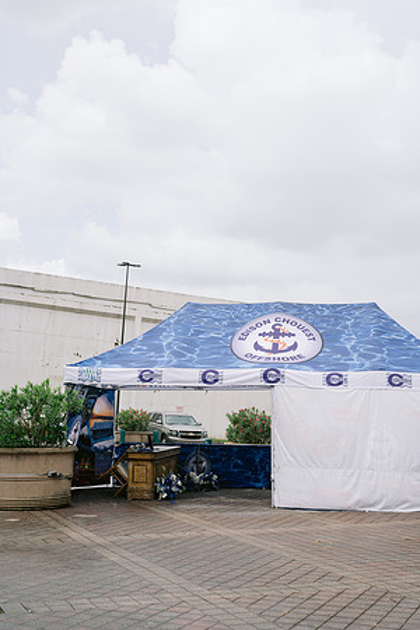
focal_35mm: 50
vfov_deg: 39.6
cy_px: 315
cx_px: 210
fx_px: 875
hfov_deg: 27.0
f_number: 5
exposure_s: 1/640
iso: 200
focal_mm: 50
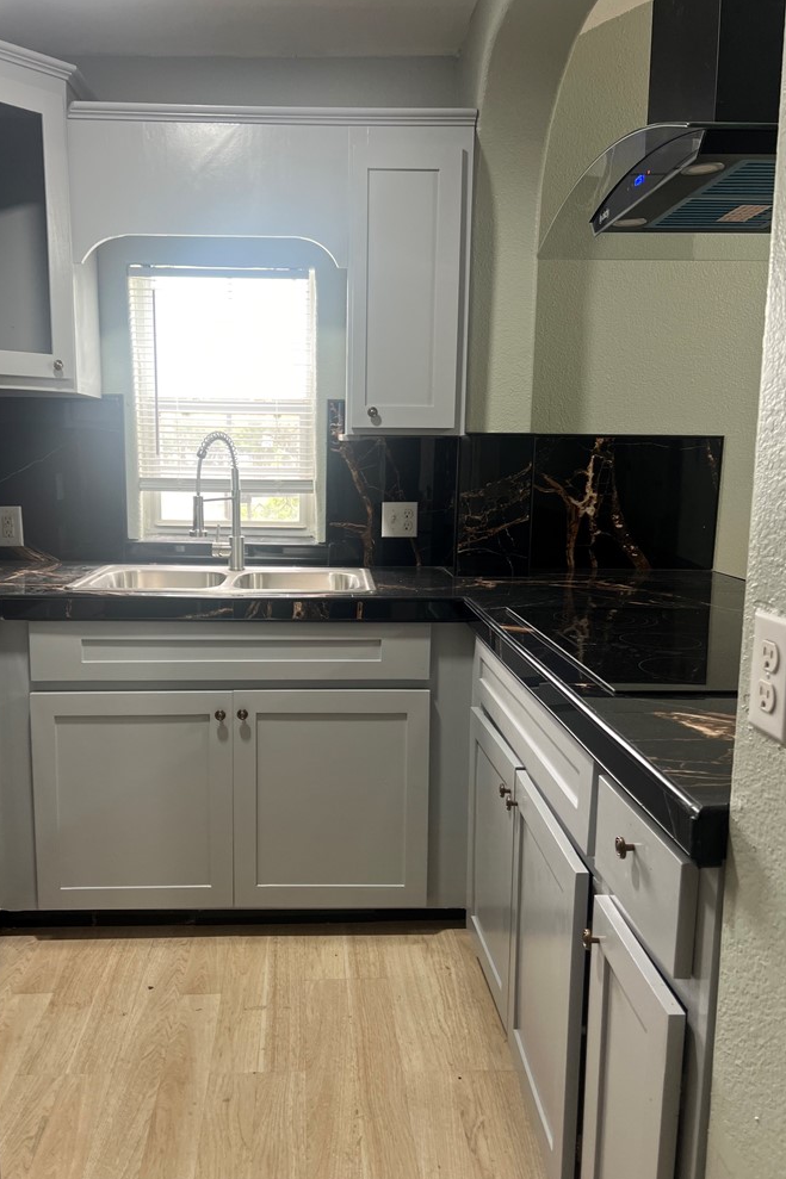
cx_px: 348
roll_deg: -0.7
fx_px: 917
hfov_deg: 46.3
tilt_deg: -7.7
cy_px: 585
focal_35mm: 28
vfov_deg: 65.5
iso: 64
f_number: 1.5
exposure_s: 1/60
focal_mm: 5.7
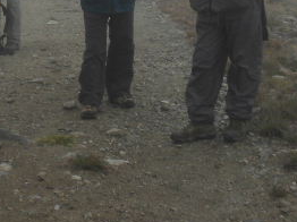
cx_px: 36
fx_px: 969
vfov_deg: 12.4
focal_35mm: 113
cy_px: -111
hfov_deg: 17.2
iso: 64
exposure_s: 1/75.7
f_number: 10
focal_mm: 6.6
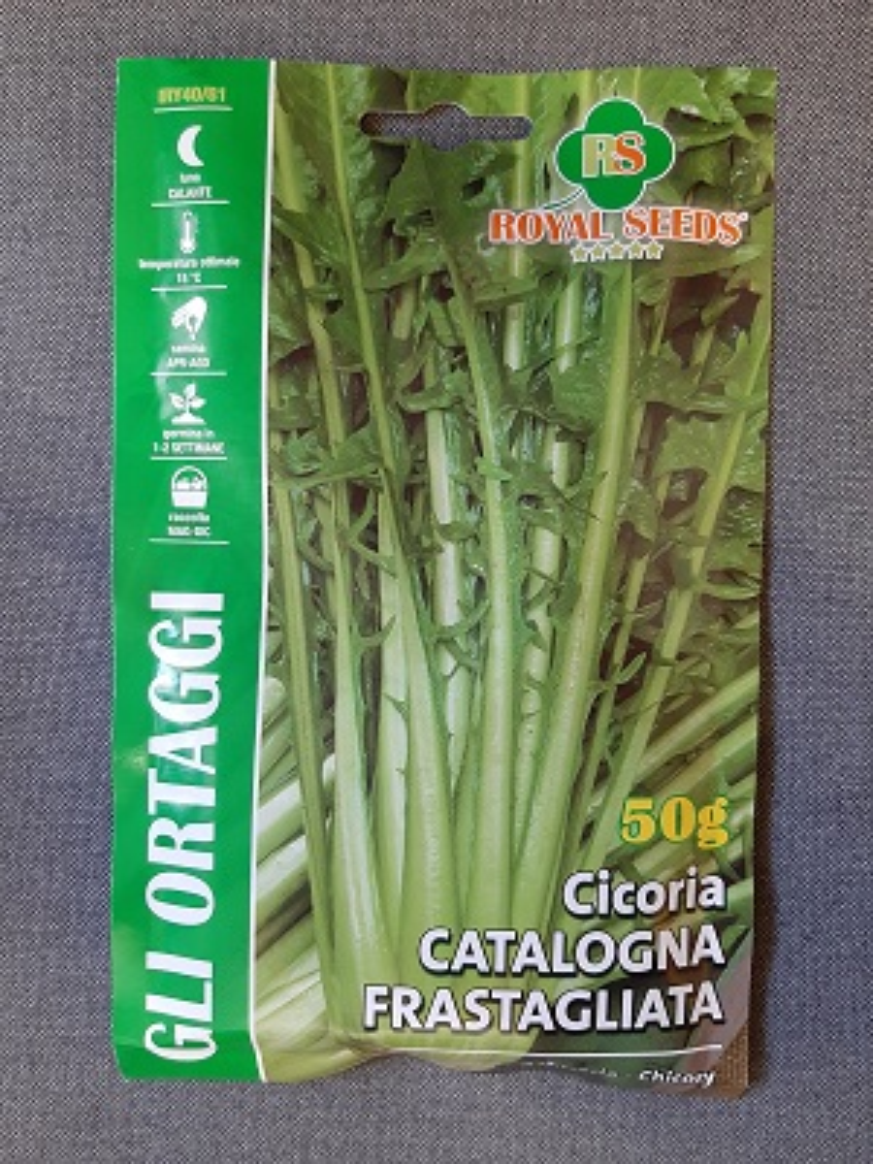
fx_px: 874
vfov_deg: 67.3
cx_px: 436
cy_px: 582
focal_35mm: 26
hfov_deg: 53.1
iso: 200
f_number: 1.7
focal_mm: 3.93
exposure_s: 1/25
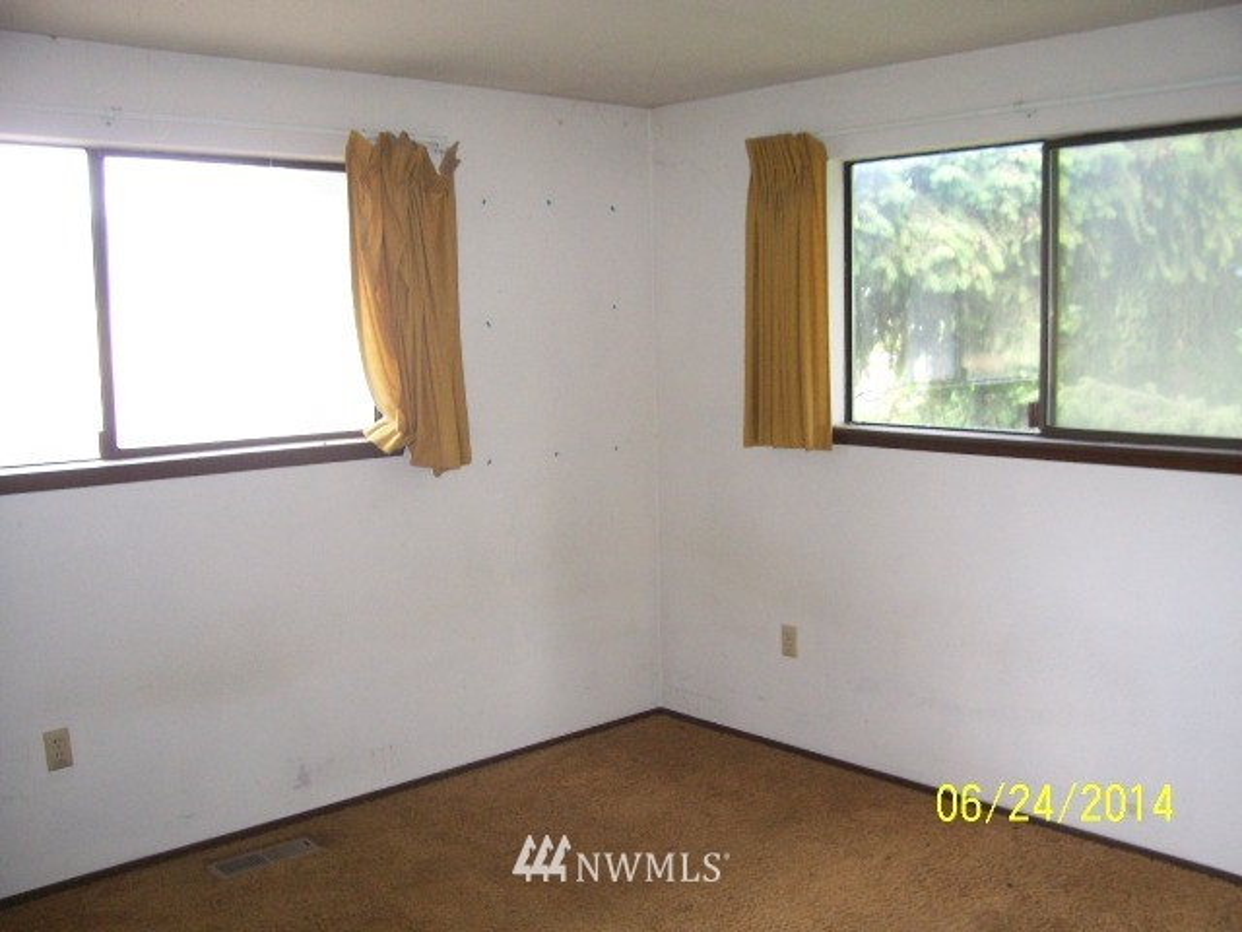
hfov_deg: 54.0
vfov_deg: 41.8
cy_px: 466
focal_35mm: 34
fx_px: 1220
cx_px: 621
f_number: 2.7
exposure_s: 1/60
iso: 125
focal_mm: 5.6
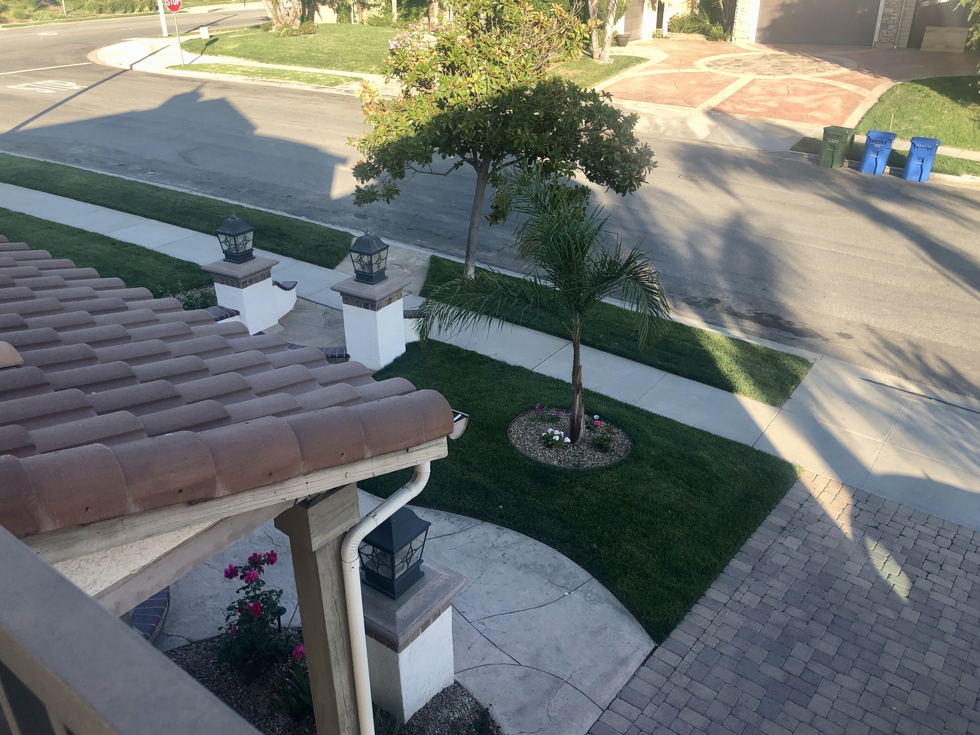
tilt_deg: -27.1
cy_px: 375
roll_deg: +0.9
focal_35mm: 29
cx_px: 475
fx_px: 821
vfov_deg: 48.2
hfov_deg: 61.6
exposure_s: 1/445
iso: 20
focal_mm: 4
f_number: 1.8
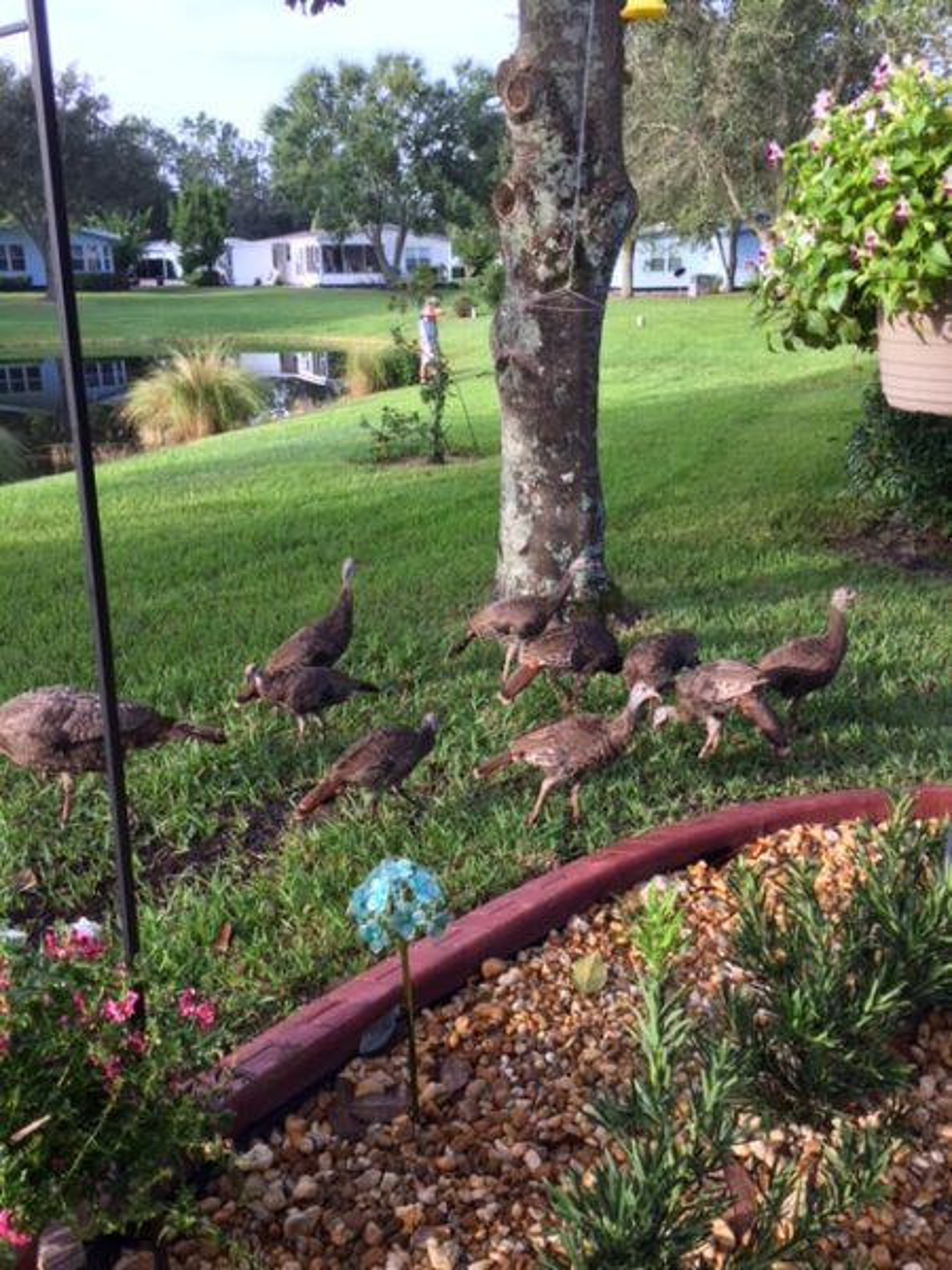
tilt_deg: -17.8
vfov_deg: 61.7
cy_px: 635
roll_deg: +0.8
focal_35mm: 29
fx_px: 1063
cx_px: 476
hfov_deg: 48.2
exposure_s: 1/135
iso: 32
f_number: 2.2
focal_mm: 4.15
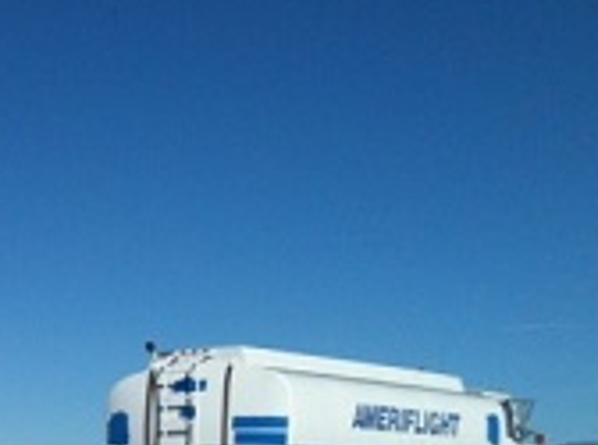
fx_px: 1447
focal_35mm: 84
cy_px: 454
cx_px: -57
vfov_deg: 17.1
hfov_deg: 22.1
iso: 64
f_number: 2.8
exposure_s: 1/2519
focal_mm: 3.85
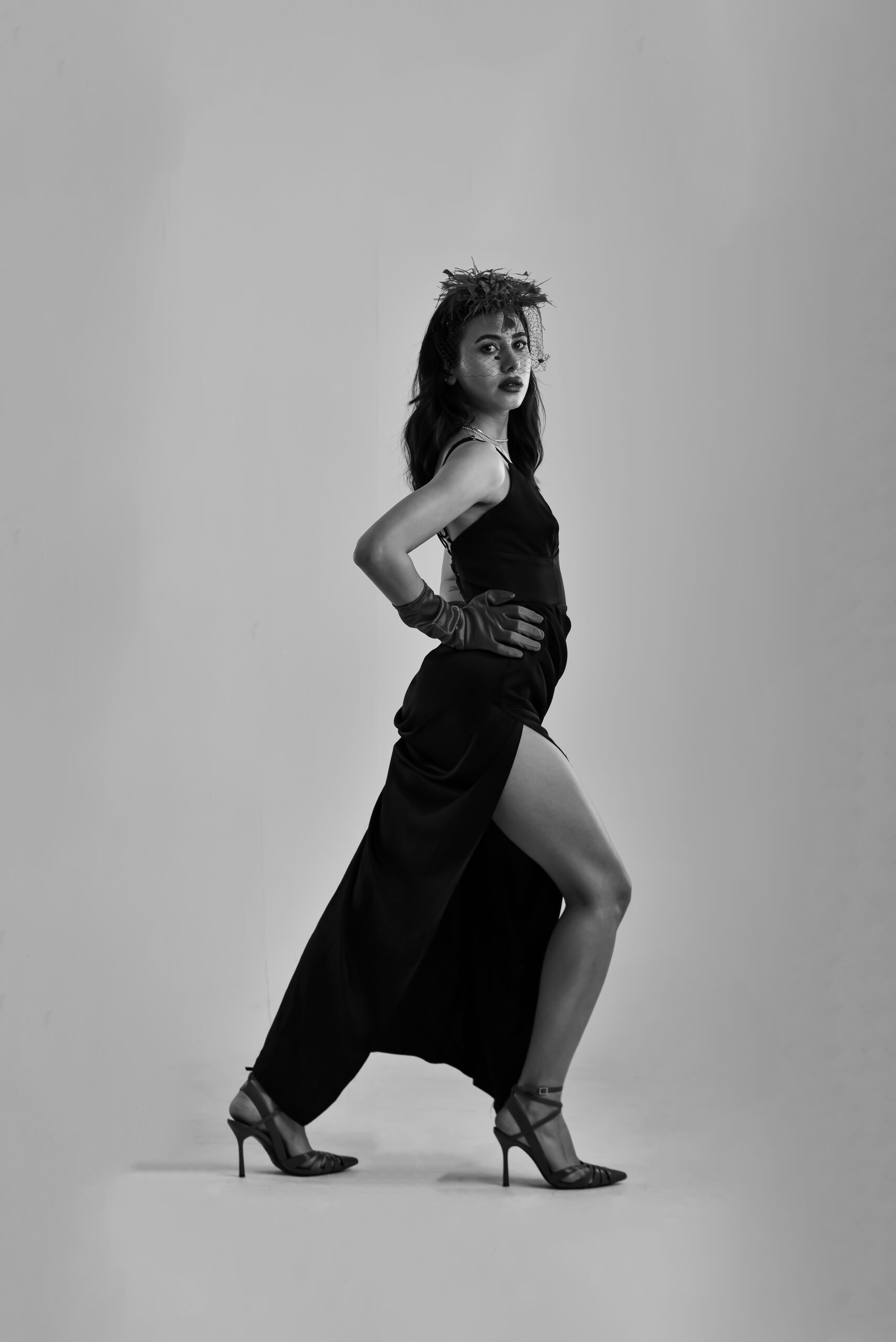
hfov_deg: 16.7
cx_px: 448
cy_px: 671
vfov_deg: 24.8
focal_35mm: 82
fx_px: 3058
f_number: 6.3
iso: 100
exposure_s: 1/200
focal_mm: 82
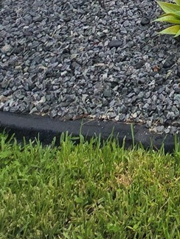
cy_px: -246
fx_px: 443
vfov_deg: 18.5
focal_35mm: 64
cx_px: 331
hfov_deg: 17.9
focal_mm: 2.2
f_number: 2.2
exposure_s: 1/1899
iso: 50
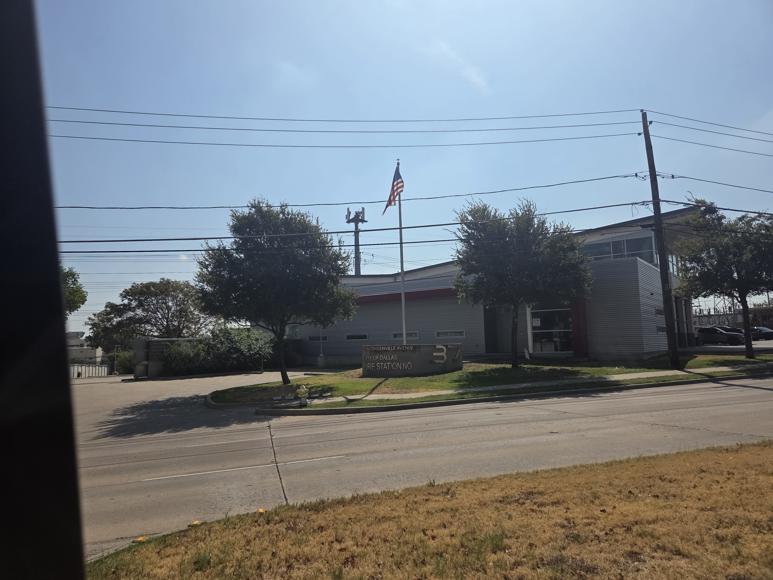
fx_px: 514
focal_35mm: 23
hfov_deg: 73.9
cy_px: 290
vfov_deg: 58.9
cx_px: 386
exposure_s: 1/7891
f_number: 1.8
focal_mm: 5.4
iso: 50
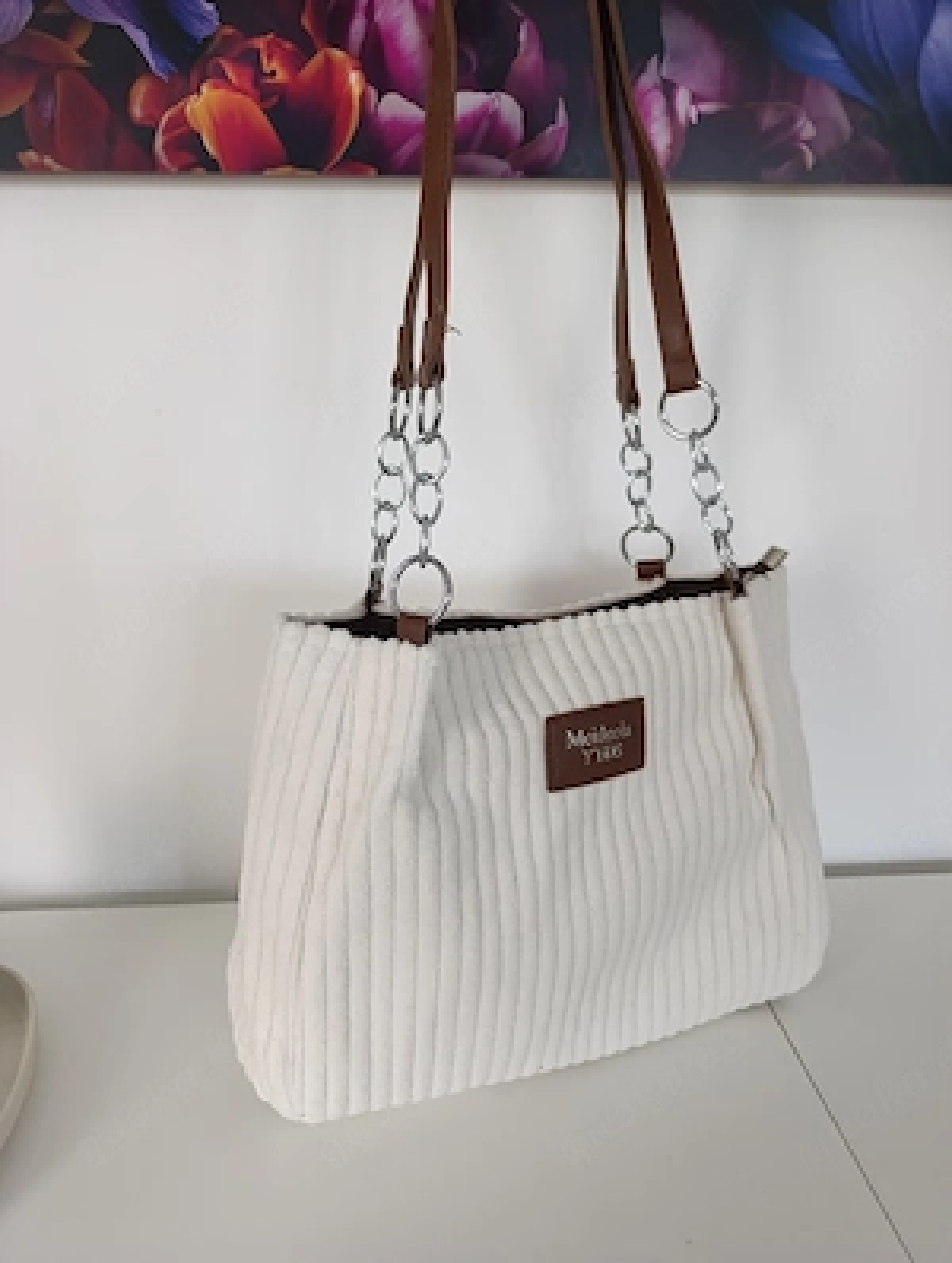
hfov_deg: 59.0
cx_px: 476
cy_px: 632
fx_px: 841
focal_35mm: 23
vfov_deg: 73.8
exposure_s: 1/101
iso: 500
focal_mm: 6.14
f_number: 1.6
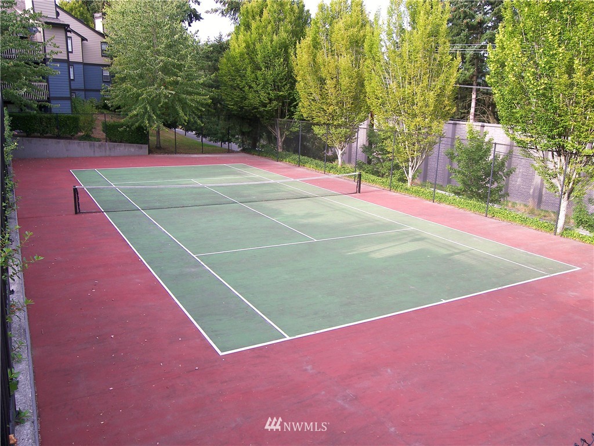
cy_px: 223
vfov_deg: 48.2
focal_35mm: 29
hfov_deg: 61.7
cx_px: 297
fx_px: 498
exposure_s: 1/160
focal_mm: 6
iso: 50
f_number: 3.2
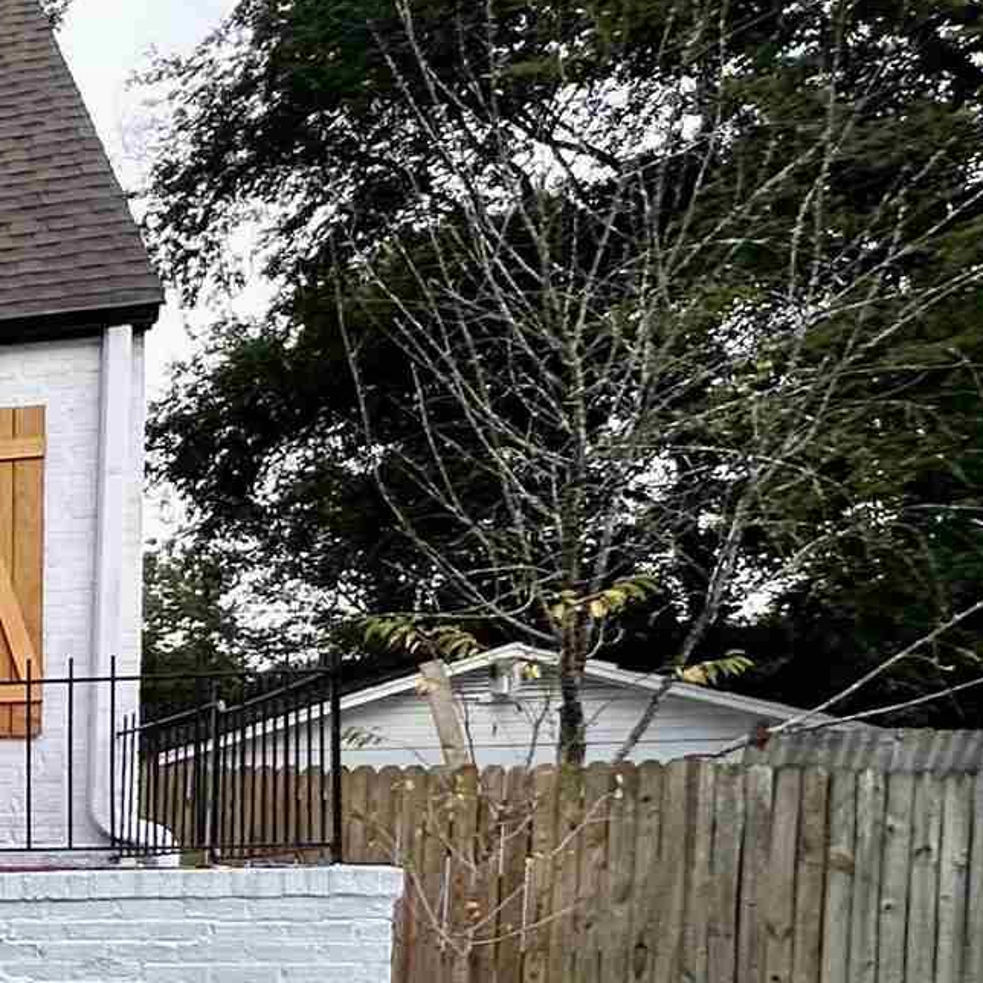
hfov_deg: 18.2
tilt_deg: -2.4
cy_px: 946
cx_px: -1026
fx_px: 1896
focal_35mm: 59
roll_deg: +0.6
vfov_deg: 27.6
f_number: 2.2
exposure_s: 1/361
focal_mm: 2.22
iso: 40
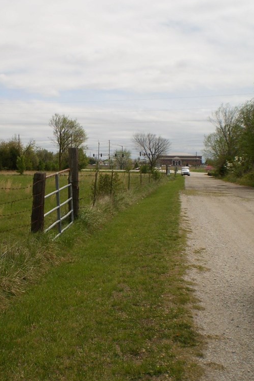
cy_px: 190
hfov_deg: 26.2
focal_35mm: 51
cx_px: 69
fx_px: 540
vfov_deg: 38.9
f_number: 4.6
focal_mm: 6.3
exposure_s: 1/1600
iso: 64
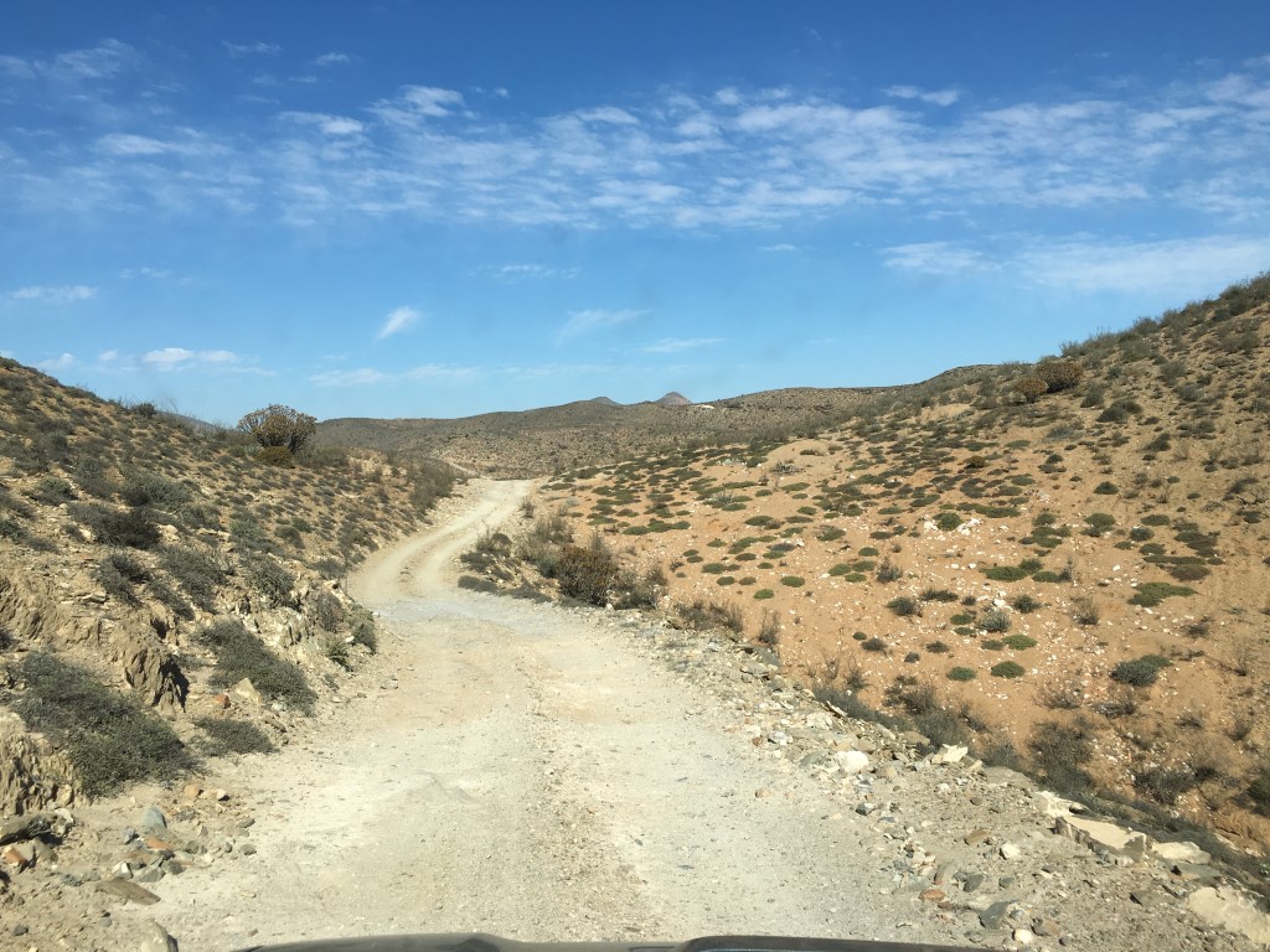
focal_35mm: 29
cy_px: 476
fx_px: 1064
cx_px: 635
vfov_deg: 48.2
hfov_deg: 61.7
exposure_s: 1/1876
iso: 25
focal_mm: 4.15
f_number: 2.2
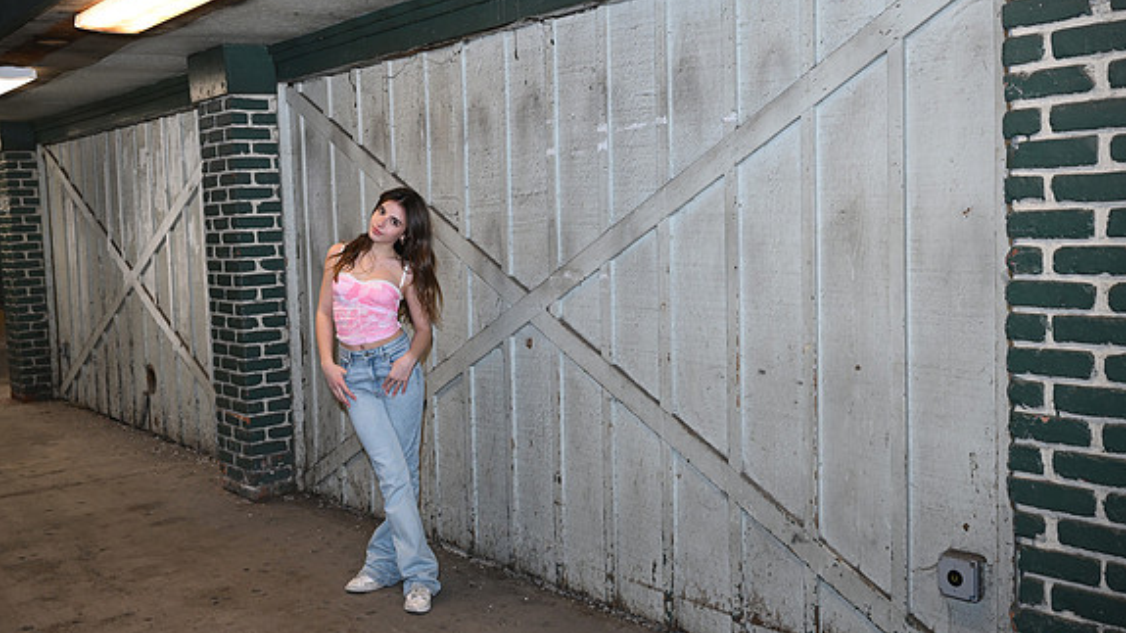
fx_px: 1104
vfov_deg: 32.0
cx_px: 564
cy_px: 305
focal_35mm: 37
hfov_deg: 54.0
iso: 1250
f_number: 5.6
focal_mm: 35
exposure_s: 1/80
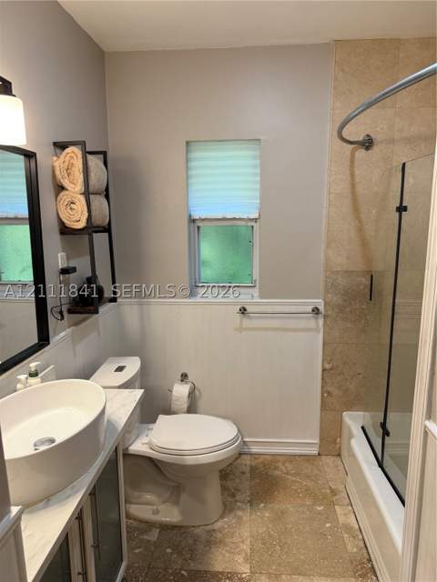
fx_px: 404
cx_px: 218
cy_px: 291
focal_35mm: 24
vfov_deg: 71.6
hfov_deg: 56.8
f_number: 1.78
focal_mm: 6.76
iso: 160
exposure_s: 1/120
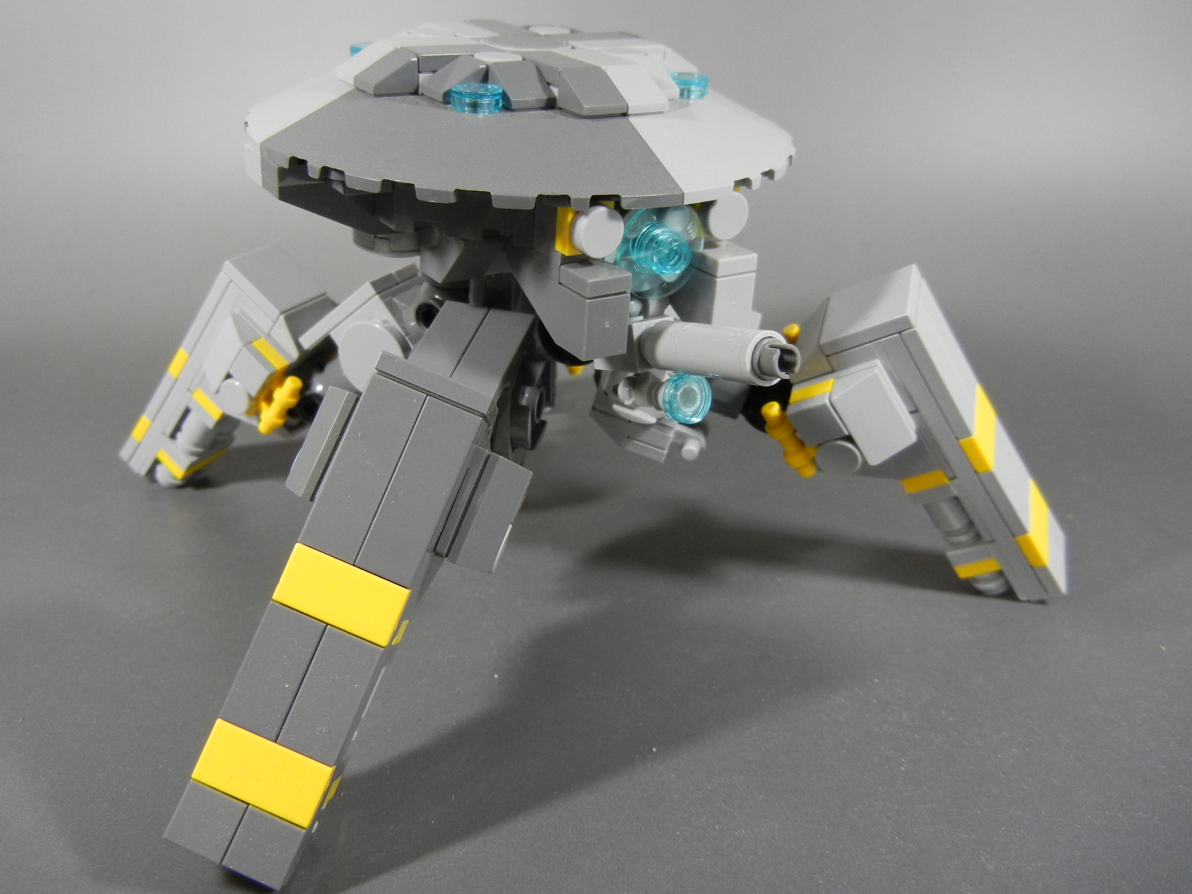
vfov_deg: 40.7
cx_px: 552
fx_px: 1205
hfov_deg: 52.6
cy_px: 416
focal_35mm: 35
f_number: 3.5
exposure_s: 1/38.1
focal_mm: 5.4
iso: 400
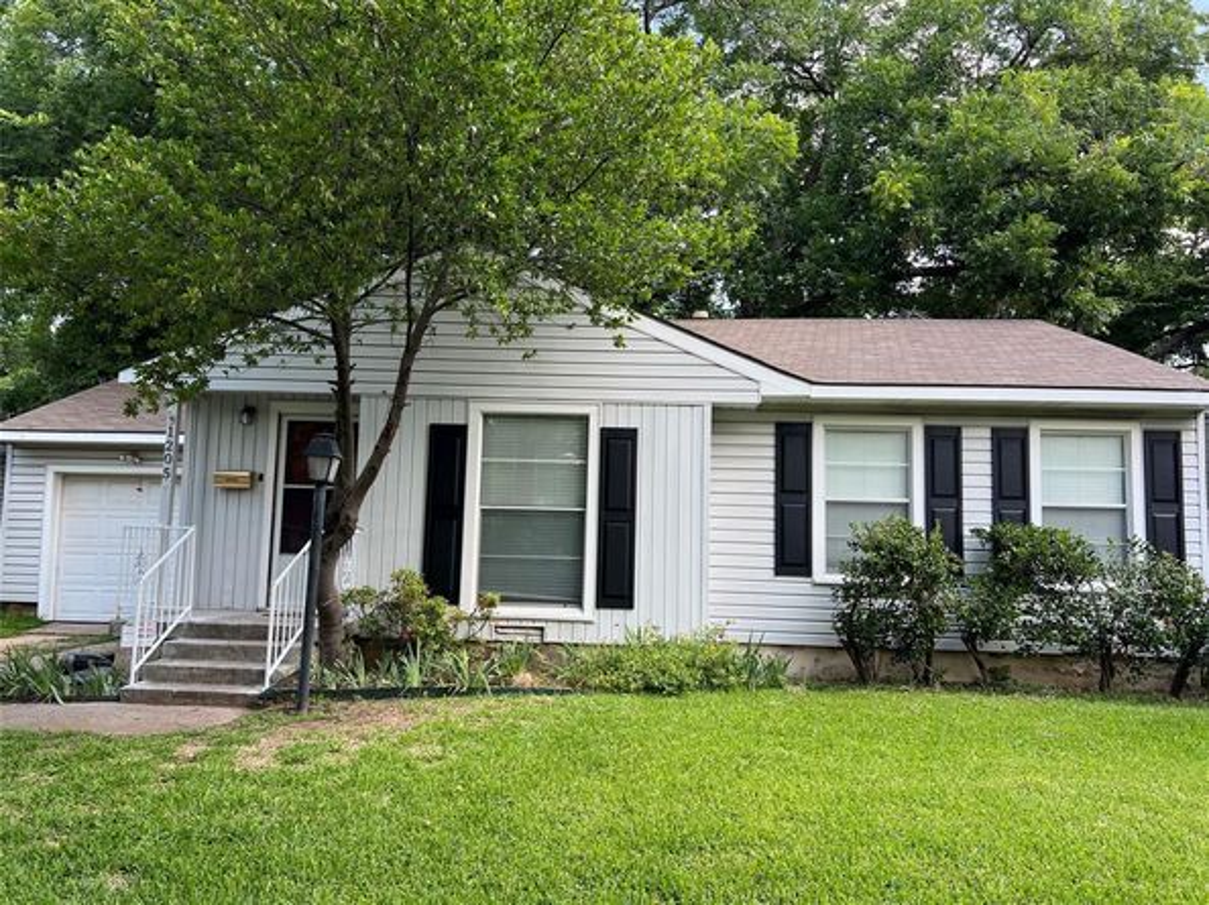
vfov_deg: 53.0
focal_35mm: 26
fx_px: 908
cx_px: 604
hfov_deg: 67.3
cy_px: 452
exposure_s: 1/513
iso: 50
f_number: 1.5
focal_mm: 5.7
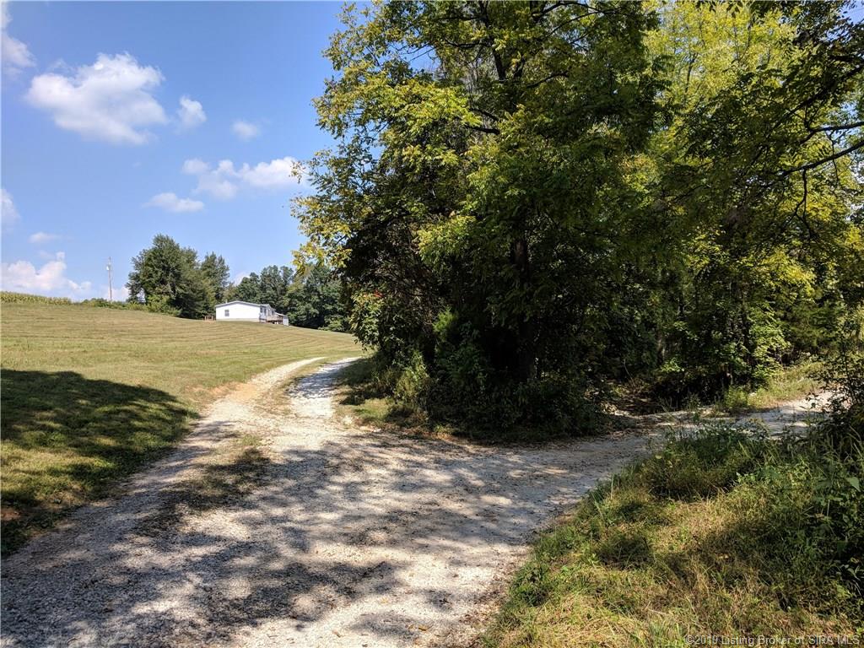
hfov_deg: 67.3
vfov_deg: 53.1
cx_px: 432
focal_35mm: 26
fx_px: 649
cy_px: 324
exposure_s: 1/1292
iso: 50
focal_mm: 4.67
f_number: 2
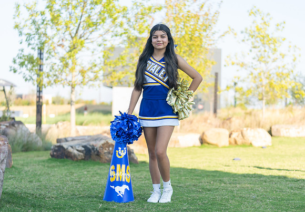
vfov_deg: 18.3
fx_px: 656
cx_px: 150
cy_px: 106
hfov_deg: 26.2
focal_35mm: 76
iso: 125
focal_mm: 70
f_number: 2.8
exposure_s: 1/400
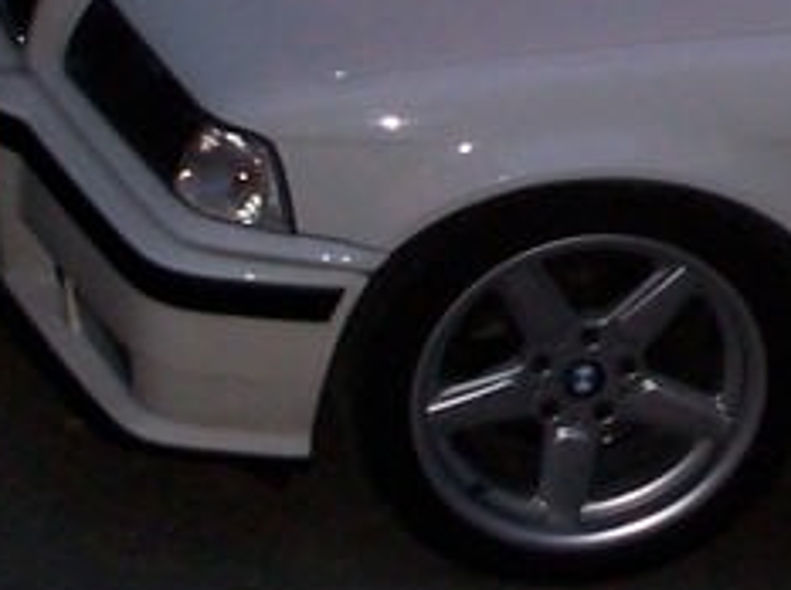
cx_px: 1477
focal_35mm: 361
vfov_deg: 4.1
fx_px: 8236
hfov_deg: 5.4
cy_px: -64
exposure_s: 1/90
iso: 140
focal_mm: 13.7
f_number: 3.2
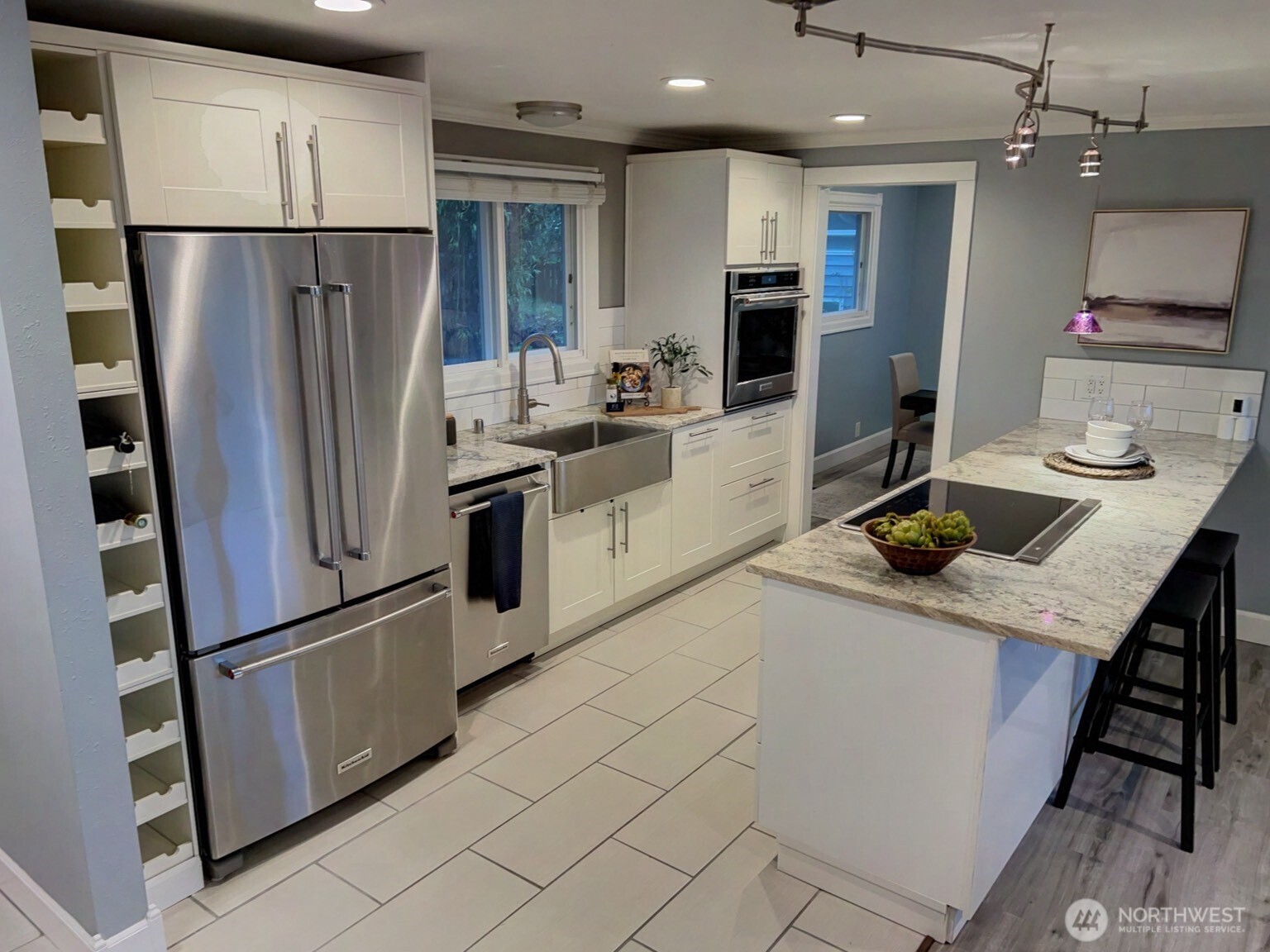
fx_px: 954
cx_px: 635
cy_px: 476
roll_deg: +0.2
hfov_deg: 67.3
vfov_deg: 53.1
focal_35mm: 26
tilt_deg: -14.7
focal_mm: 5.7
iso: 80
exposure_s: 1/60
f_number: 1.5
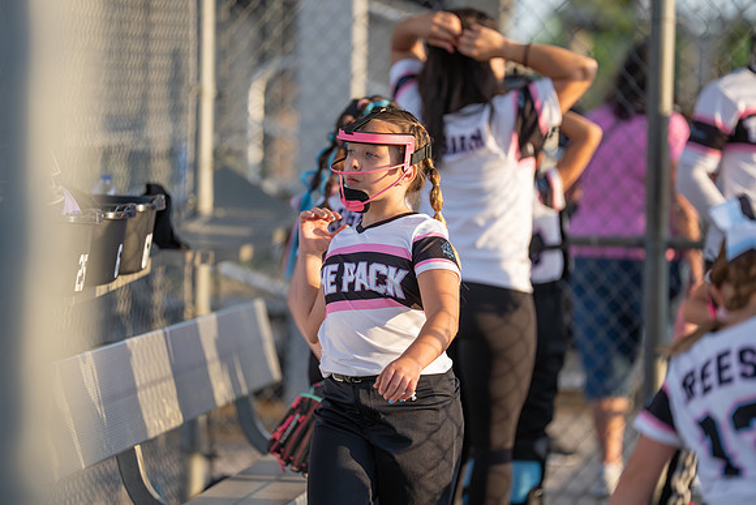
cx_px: 378
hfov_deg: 10.2
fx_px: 4242
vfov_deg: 6.8
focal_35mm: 202
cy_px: 252
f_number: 2.8
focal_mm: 200
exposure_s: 1/1250
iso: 200
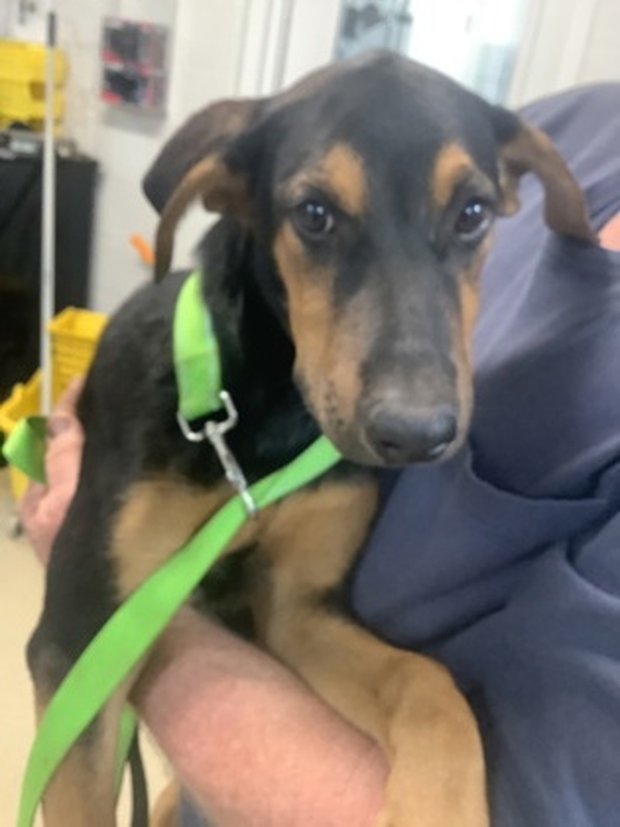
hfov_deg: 45.4
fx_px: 740
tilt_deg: -22.0
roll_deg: -9.8
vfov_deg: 58.4
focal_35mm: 31
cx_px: 310
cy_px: 414
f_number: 2.4
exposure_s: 1/40
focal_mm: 3.3
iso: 400
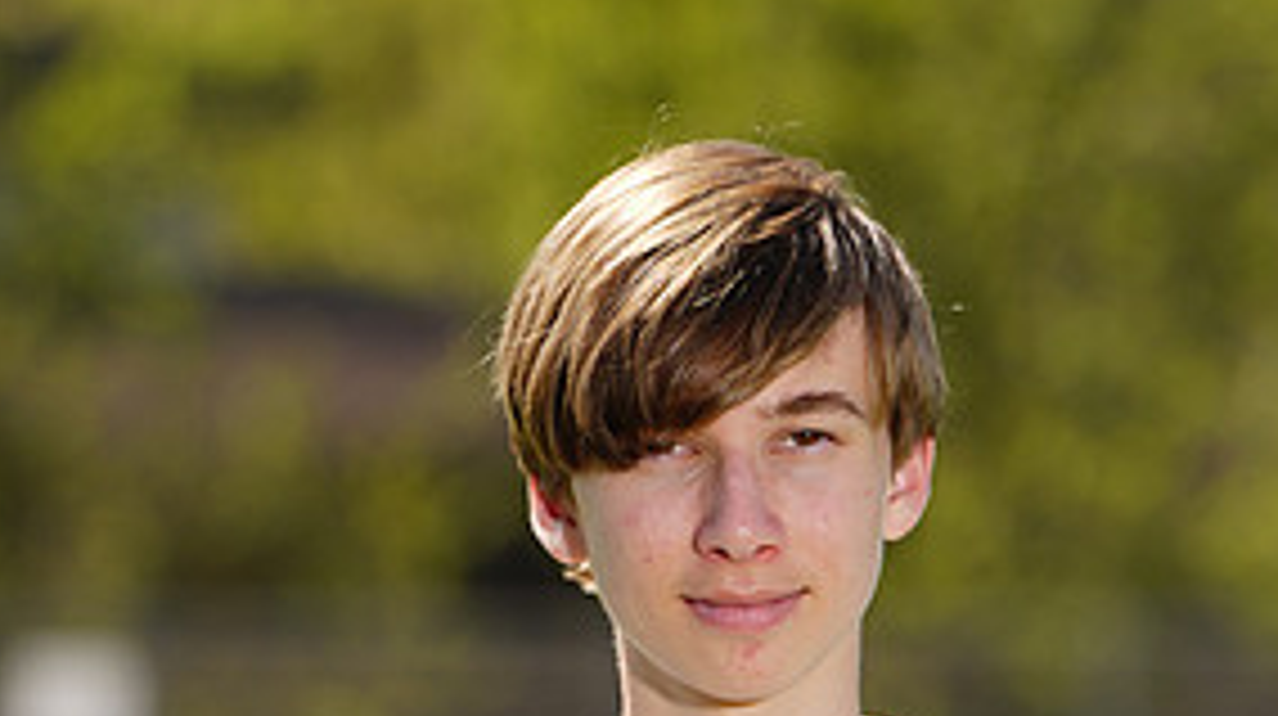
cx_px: 763
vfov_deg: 1.9
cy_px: 1112
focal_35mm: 643
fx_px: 21765
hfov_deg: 3.4
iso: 64
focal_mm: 300
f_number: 7.1
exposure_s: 1/200
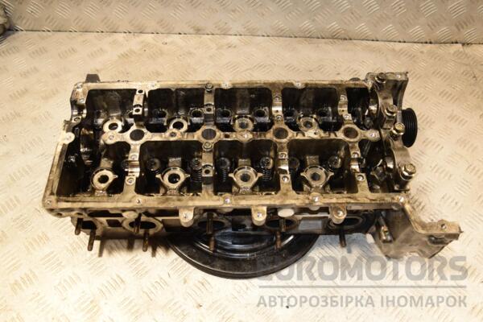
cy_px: 161
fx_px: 423
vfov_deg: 41.7
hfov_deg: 59.5
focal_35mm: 32
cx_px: 242
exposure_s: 1/200
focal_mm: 21
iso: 800
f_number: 5
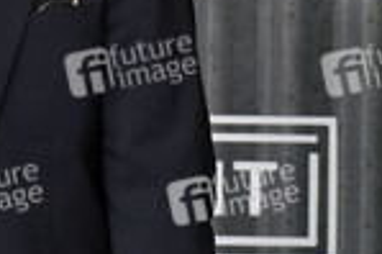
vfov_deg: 6.4
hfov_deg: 9.6
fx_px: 2247
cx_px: -92
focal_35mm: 212
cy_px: -126
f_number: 6.3
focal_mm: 70
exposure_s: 1/250
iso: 2500
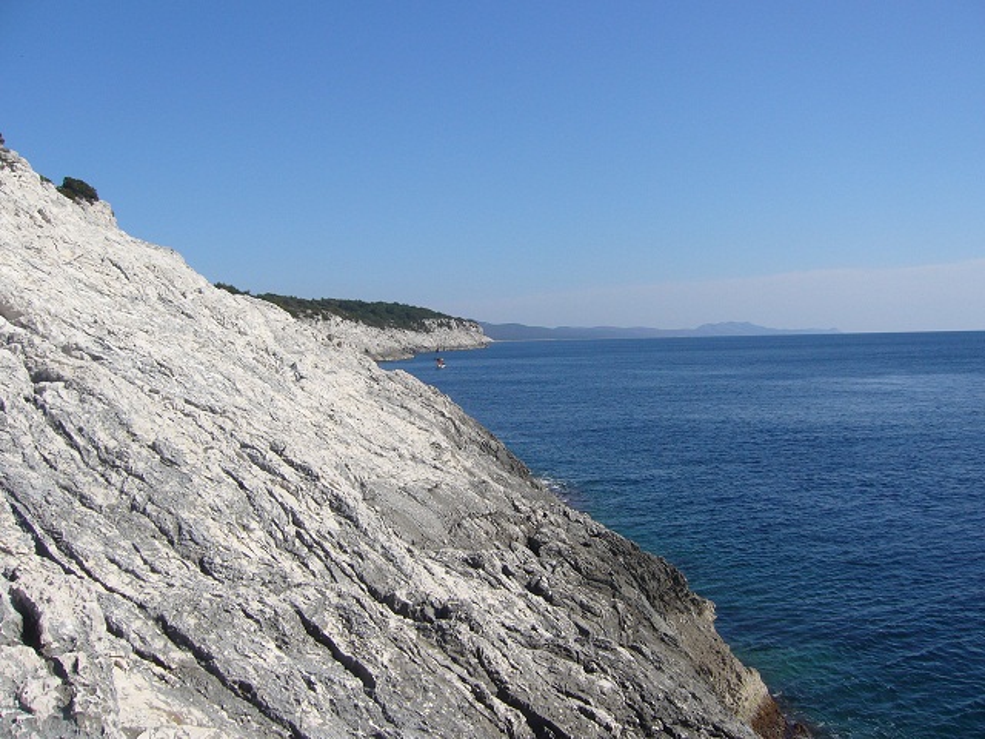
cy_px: 370
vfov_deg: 40.7
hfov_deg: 52.6
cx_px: 492
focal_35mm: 35
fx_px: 996
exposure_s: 1/640
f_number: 5.6
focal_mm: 5.8
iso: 80
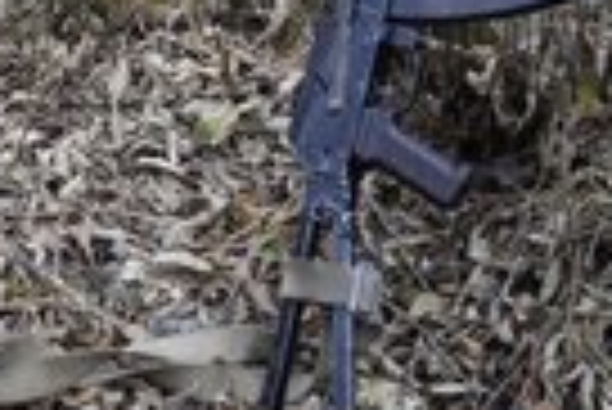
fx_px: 1651
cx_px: -104
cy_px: -2
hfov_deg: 19.8
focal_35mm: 97
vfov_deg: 13.9
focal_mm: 33
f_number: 4
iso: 1250
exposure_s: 1/160
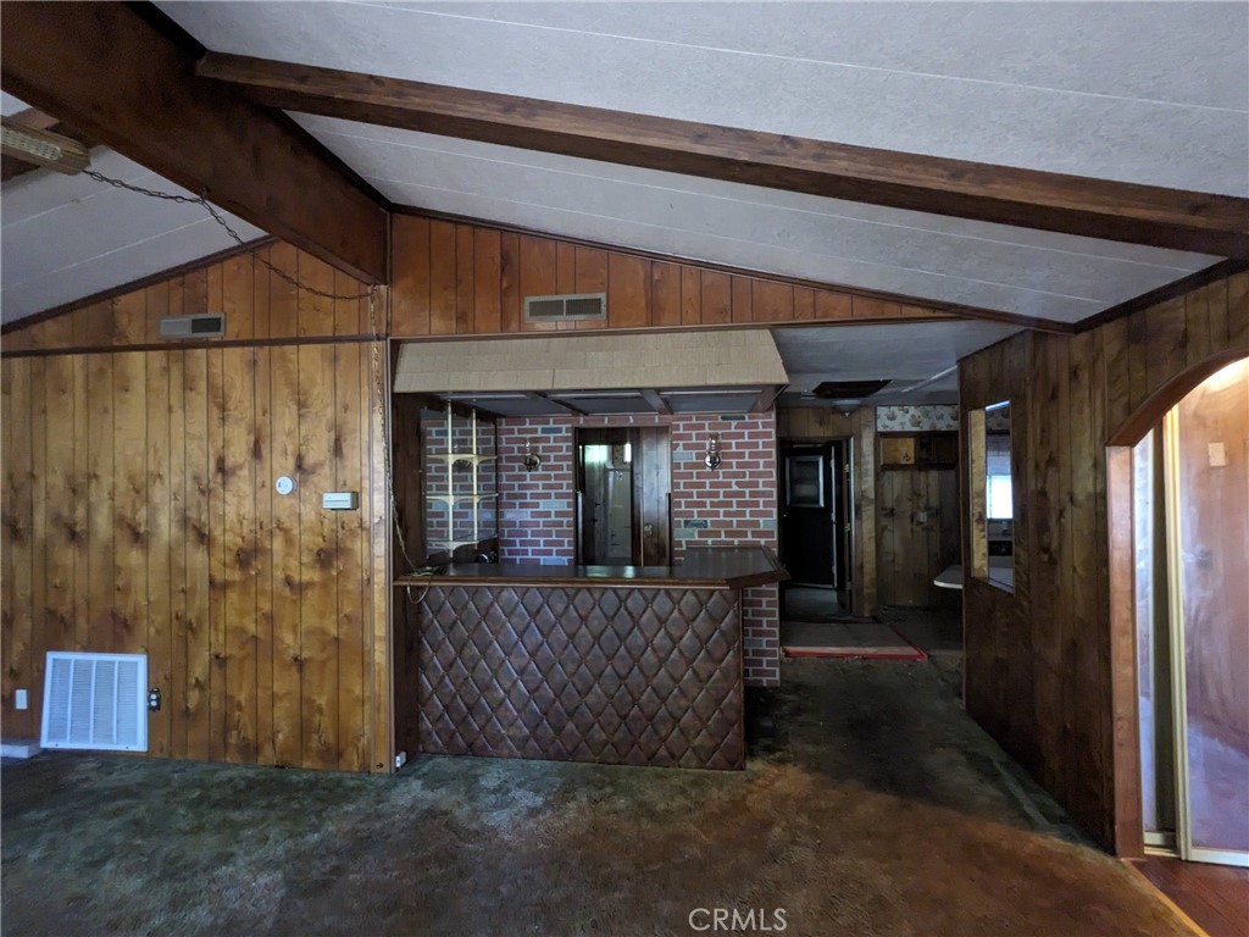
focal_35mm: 16
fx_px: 577
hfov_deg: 94.5
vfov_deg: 78.1
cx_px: 624
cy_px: 468
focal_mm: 2.22
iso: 1376
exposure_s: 1/30
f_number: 2.2
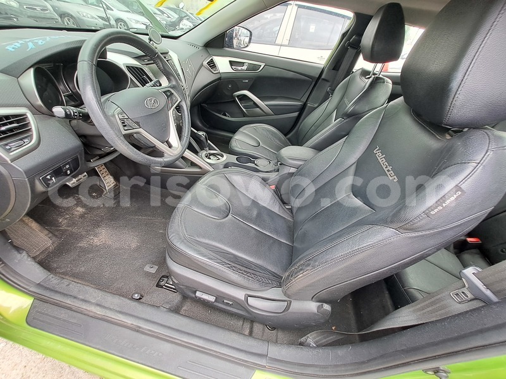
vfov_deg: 89.9
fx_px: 190
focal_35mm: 13
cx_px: 253
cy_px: 190
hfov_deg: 106.2
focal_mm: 1.42
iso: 50
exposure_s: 1/100
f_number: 2.2
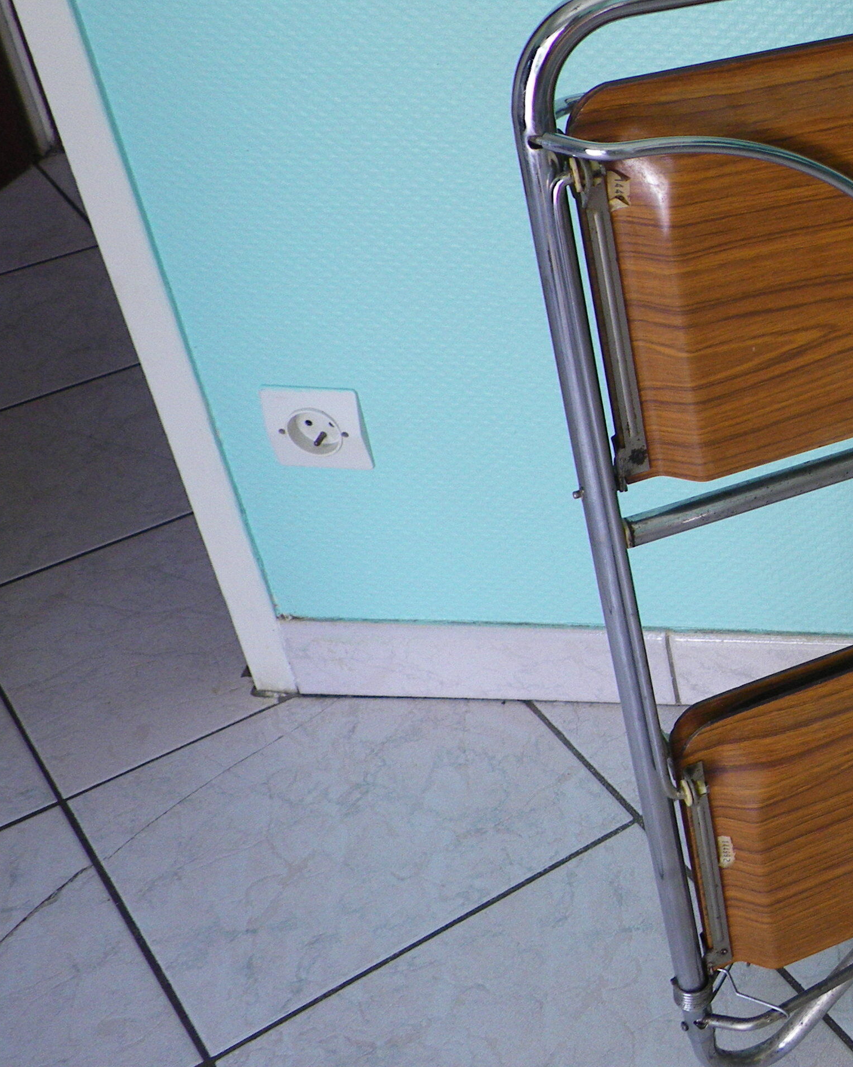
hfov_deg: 23.6
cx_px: 1104
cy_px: 424
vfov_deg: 32.9
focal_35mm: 57
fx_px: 1799
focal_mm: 4.9
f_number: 2.6
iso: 80
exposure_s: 1/60
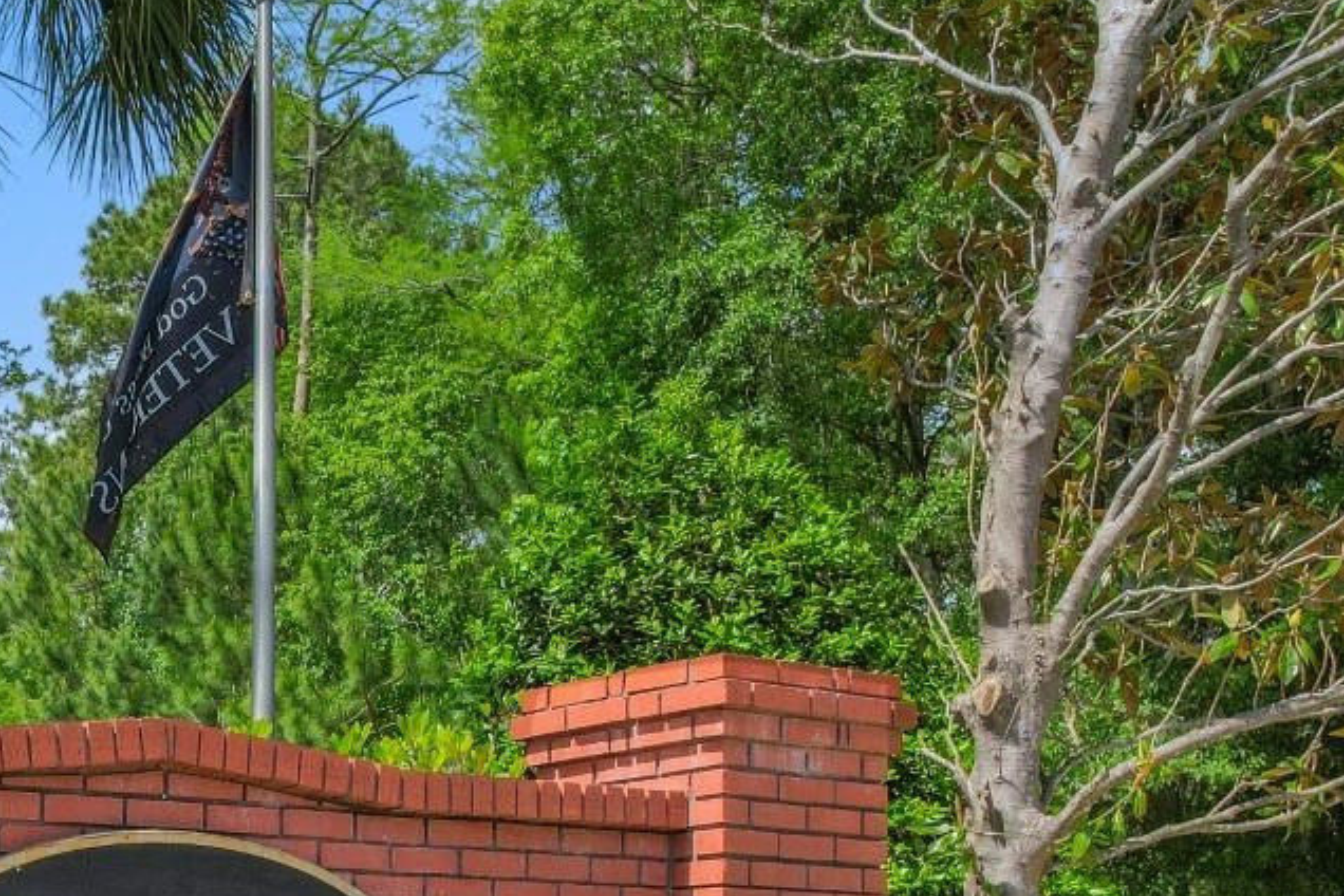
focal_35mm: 56
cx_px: -171
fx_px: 2091
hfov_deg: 31.3
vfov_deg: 22.6
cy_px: 1029
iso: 100
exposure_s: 1/320
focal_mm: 8.38
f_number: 2.8
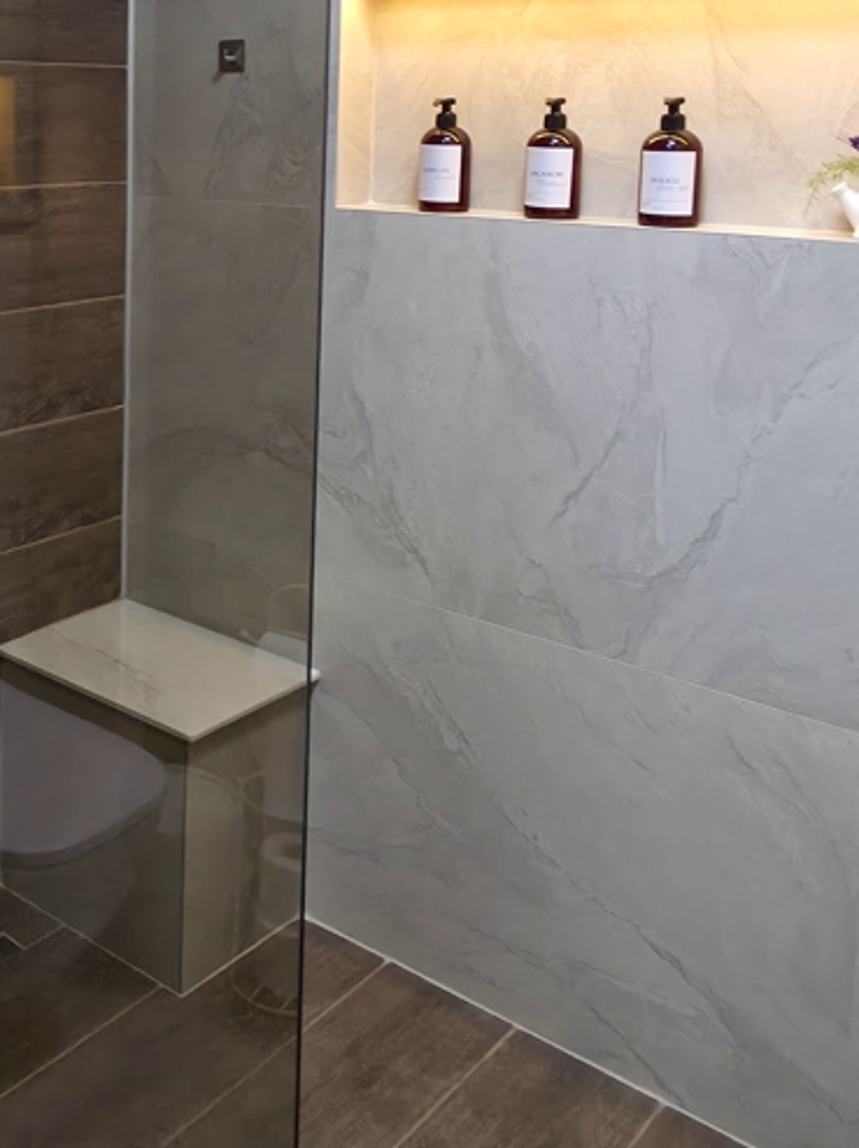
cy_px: 263
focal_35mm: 38
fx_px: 1259
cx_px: -35
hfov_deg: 33.8
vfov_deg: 46.9
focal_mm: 2.2
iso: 100
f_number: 1.9
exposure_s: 1/50
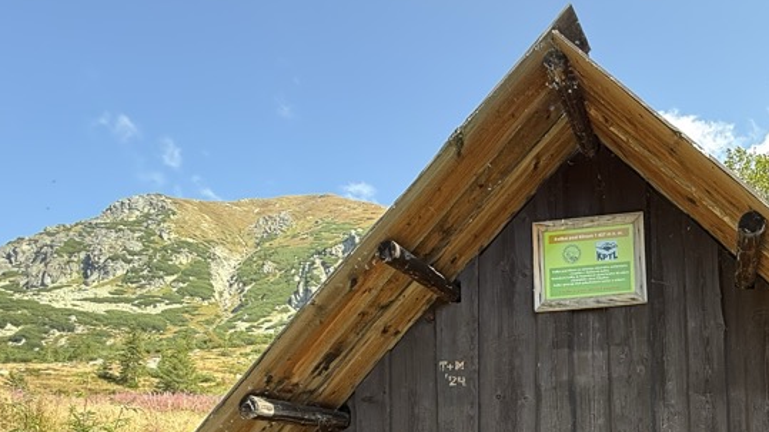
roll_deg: +3.9
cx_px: 616
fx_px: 591
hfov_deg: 60.7
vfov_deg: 36.3
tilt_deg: +6.2
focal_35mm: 29
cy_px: 429
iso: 64
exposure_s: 1/104
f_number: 2.2
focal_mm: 2.22
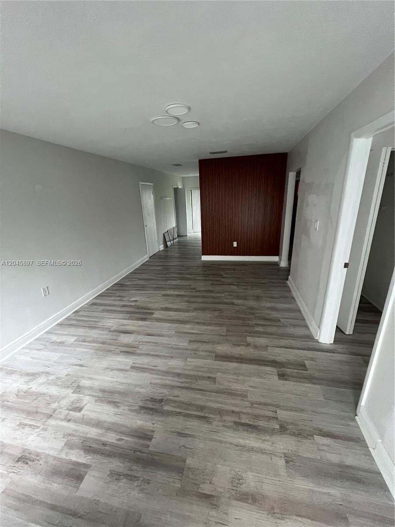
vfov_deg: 106.2
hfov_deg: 89.9
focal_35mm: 13
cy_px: 264
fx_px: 198
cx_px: 198
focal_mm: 1.57
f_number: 1.8
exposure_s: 1/60
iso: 640
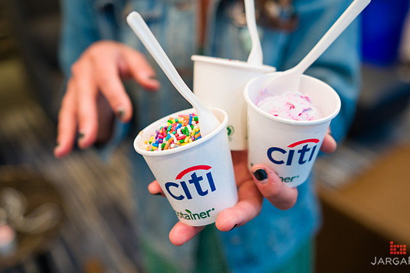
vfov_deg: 35.9
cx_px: 222
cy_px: 133
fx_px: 421
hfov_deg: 51.8
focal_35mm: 37
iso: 1000
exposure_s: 1/320
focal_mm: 34
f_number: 3.2
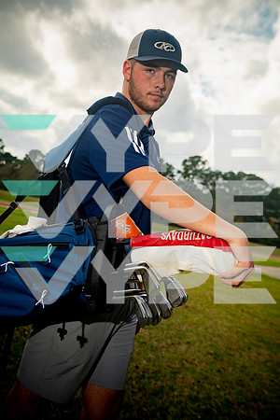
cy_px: 210
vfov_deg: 45.4
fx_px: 502
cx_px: 140
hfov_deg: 31.2
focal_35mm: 43
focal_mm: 43
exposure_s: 1/250
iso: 160
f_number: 4.5
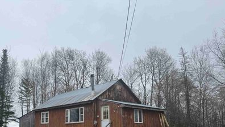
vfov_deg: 34.3
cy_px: 106
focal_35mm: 33
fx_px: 197
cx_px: 84
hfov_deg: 58.7
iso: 80
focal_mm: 6.76
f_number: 1.78
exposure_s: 1/2174
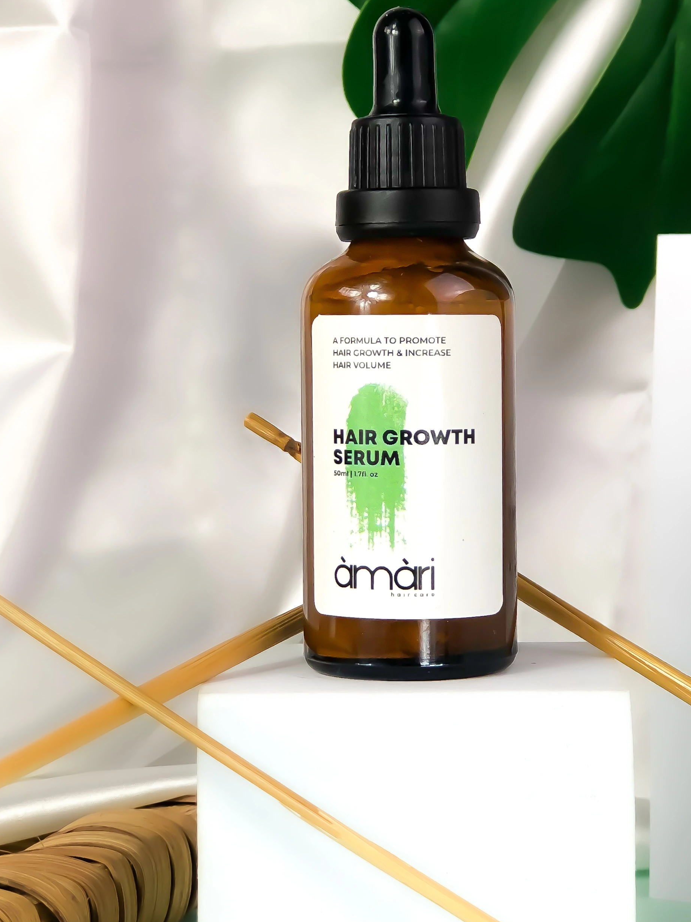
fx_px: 2476
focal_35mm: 93
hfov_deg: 15.9
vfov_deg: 21.1
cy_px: 355
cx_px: 440
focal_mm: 6.6
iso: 25
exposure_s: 1/35
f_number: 2.8
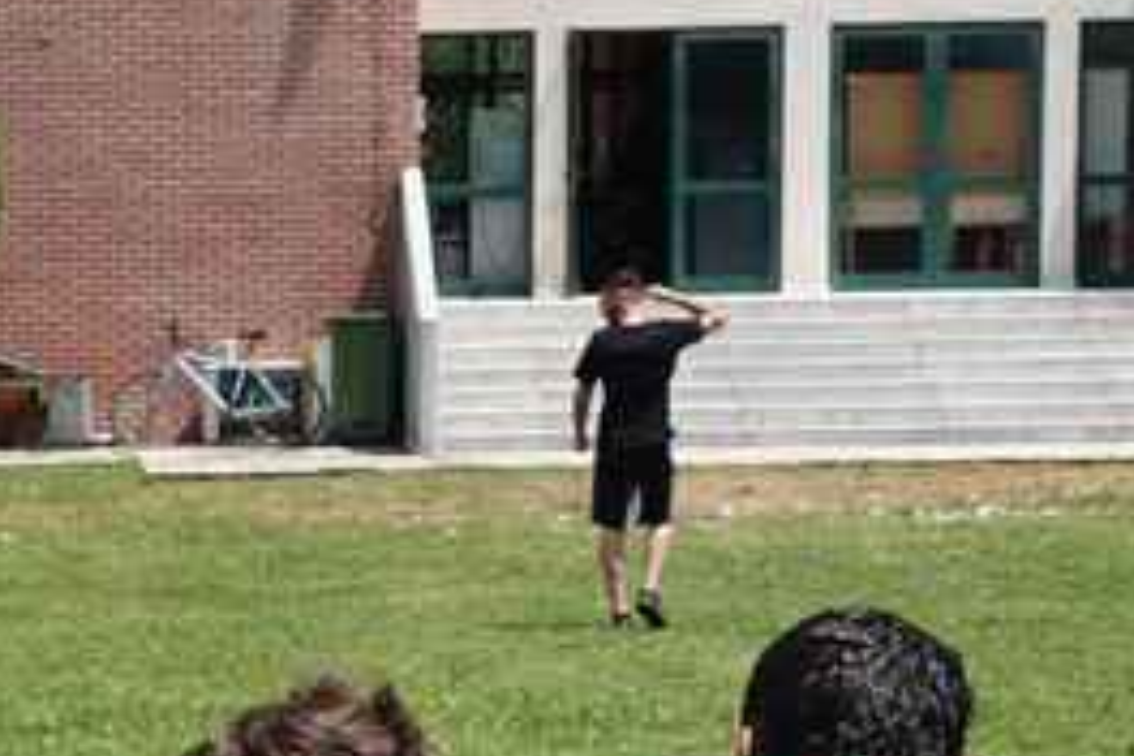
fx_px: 4441
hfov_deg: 14.3
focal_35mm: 141
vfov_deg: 9.6
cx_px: -60
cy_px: 962
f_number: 2.8
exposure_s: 1/1600
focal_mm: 12.04
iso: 125
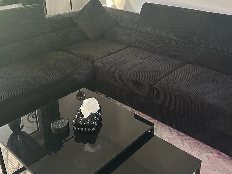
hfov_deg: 48.9
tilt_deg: -23.6
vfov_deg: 37.2
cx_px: 131
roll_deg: -0.3
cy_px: 56
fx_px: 255
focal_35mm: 38
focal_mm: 5.7
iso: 500
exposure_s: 1/52
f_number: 1.5
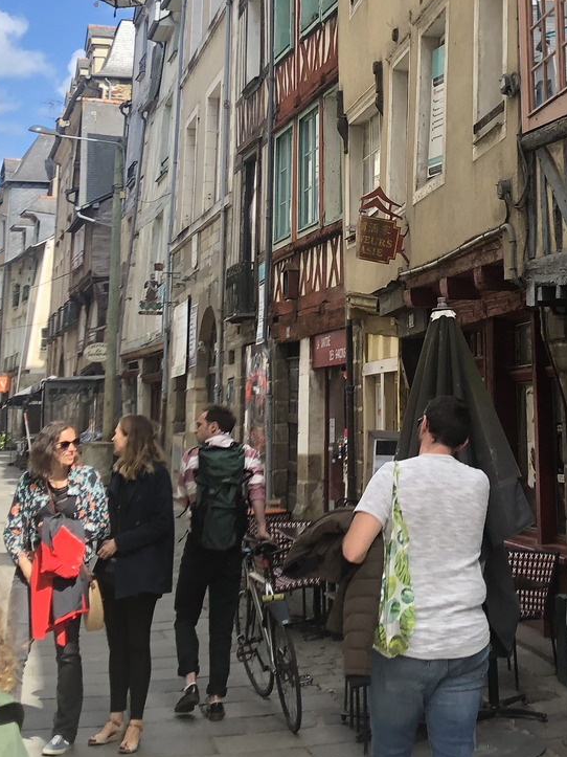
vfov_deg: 30.1
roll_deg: +1.5
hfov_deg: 23.3
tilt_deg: +13.0
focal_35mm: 62
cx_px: 448
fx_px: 1354
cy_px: 108
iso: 20
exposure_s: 1/714
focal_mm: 4
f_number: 1.8
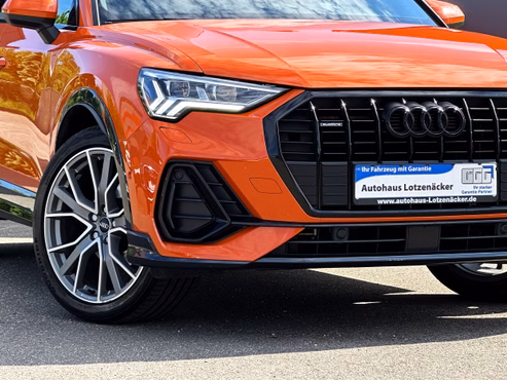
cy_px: 102
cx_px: 258
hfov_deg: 15.8
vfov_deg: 11.8
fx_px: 1831
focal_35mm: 125
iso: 32
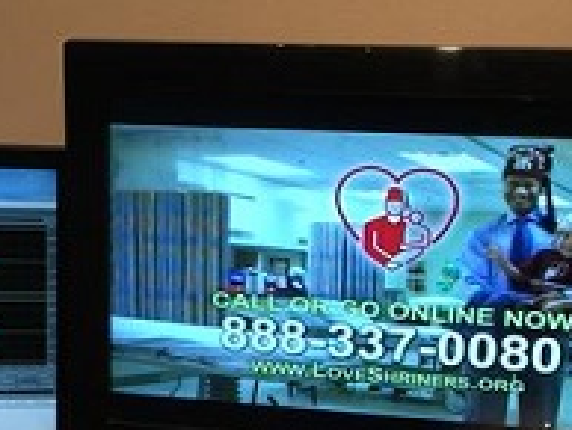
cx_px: 302
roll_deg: -1.6
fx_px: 1488
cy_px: 552
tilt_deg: -16.1
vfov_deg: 15.7
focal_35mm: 90
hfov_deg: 21.8
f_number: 2.2
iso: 32
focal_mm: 4.15
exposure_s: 1/15
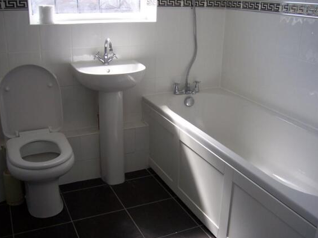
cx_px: 156
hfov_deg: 50.1
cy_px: 118
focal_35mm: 37
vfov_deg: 38.7
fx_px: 340
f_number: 3
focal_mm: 6
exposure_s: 1/180
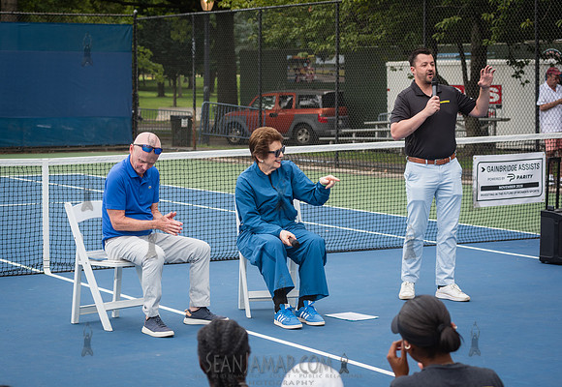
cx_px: 254
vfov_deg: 15.9
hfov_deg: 22.9
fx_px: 1387
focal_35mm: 88
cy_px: 186
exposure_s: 1/200
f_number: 4.5
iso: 200
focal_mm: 80
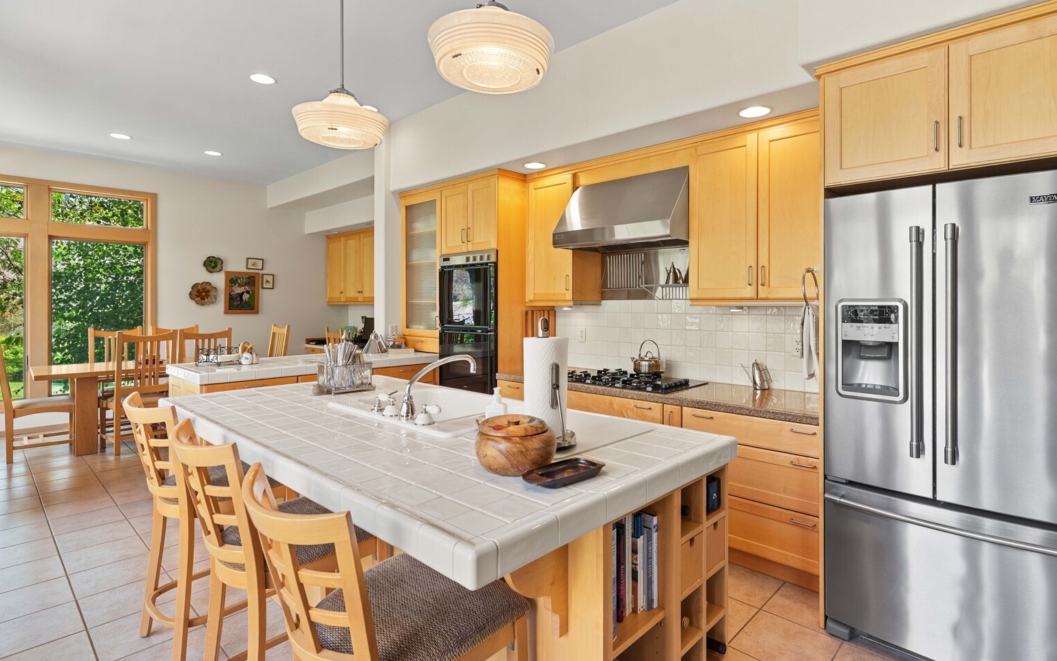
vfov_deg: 65.0
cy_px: 314
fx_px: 519
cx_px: 552
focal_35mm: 18
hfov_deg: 91.0
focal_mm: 16
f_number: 8
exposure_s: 1/6
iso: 200
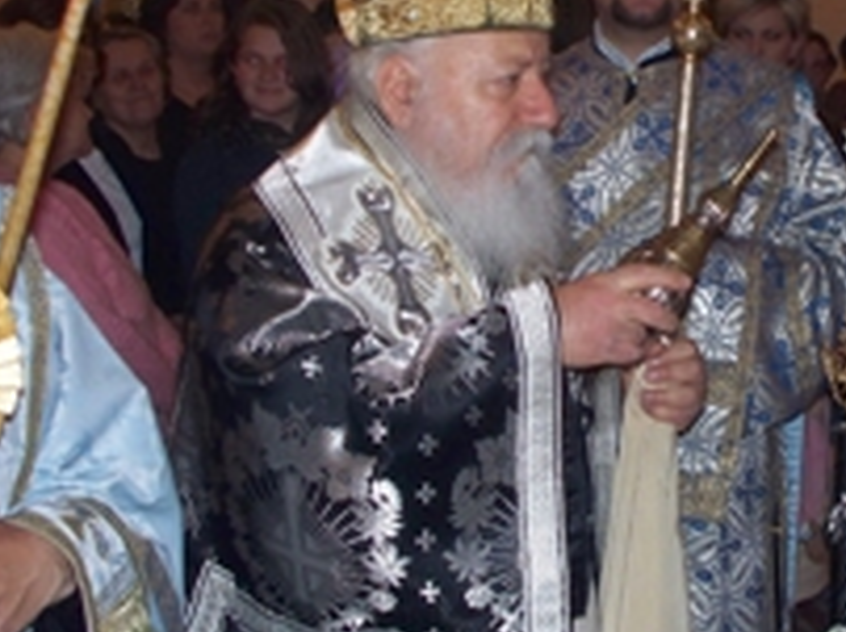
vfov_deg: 18.4
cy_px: 230
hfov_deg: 23.9
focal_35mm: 80
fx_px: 1953
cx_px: 729
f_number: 2.8
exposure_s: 1/30
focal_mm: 7.54
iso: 200
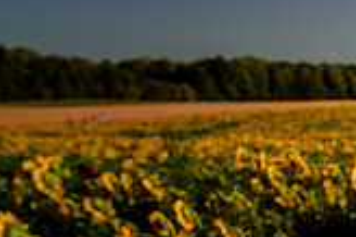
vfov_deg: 11.4
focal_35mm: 120
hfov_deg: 15.3
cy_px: 91
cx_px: 588
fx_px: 1185
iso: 64
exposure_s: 1/250
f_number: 5.6
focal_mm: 32
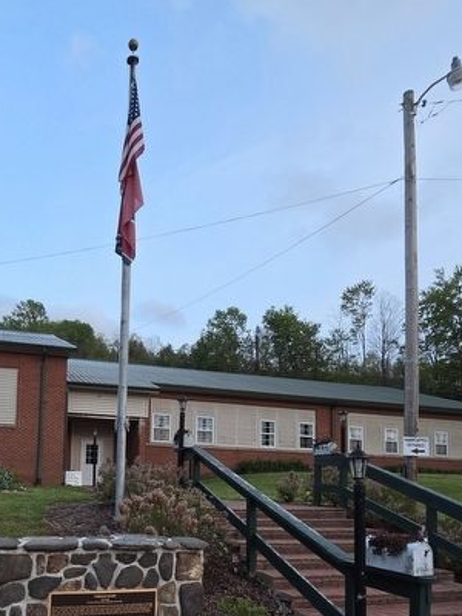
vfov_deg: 64.4
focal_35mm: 26
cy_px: 439
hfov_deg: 51.3
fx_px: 463
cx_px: 128
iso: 100
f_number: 2.2
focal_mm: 2.2
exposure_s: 1/120
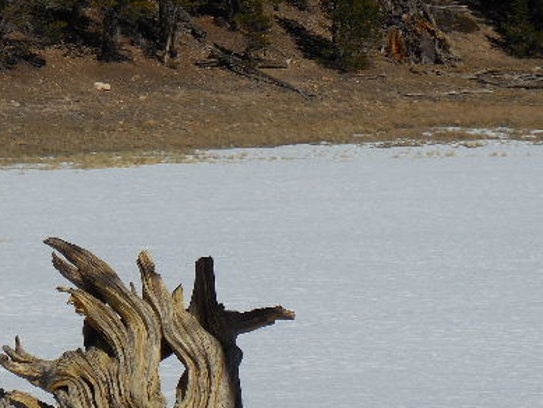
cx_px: 172
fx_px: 5382
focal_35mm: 343
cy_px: 329
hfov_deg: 5.8
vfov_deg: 4.3
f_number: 11
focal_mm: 30.7
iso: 125
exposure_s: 1/640
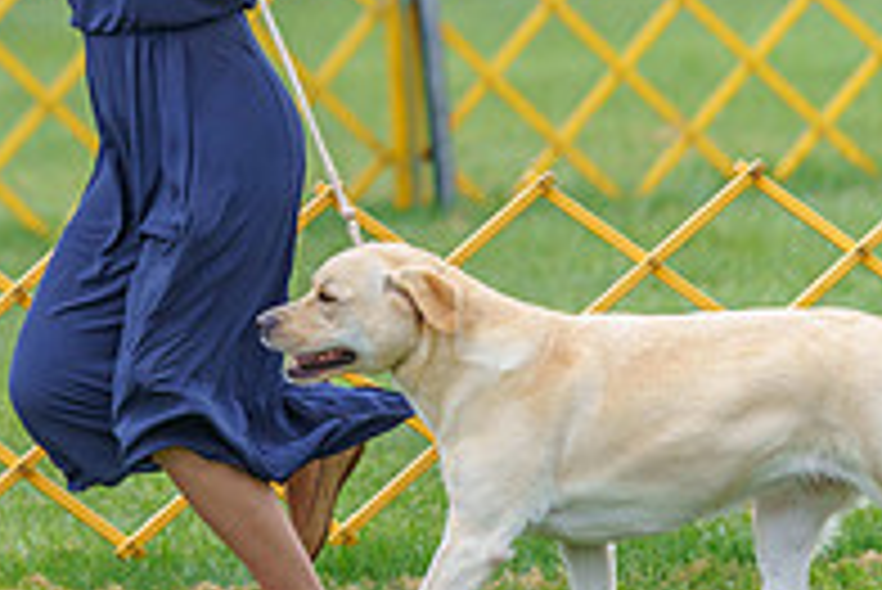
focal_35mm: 592
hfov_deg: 3.5
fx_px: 14514
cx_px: 184
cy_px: 11
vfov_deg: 2.3
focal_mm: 200
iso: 640
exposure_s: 1/640
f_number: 2.8
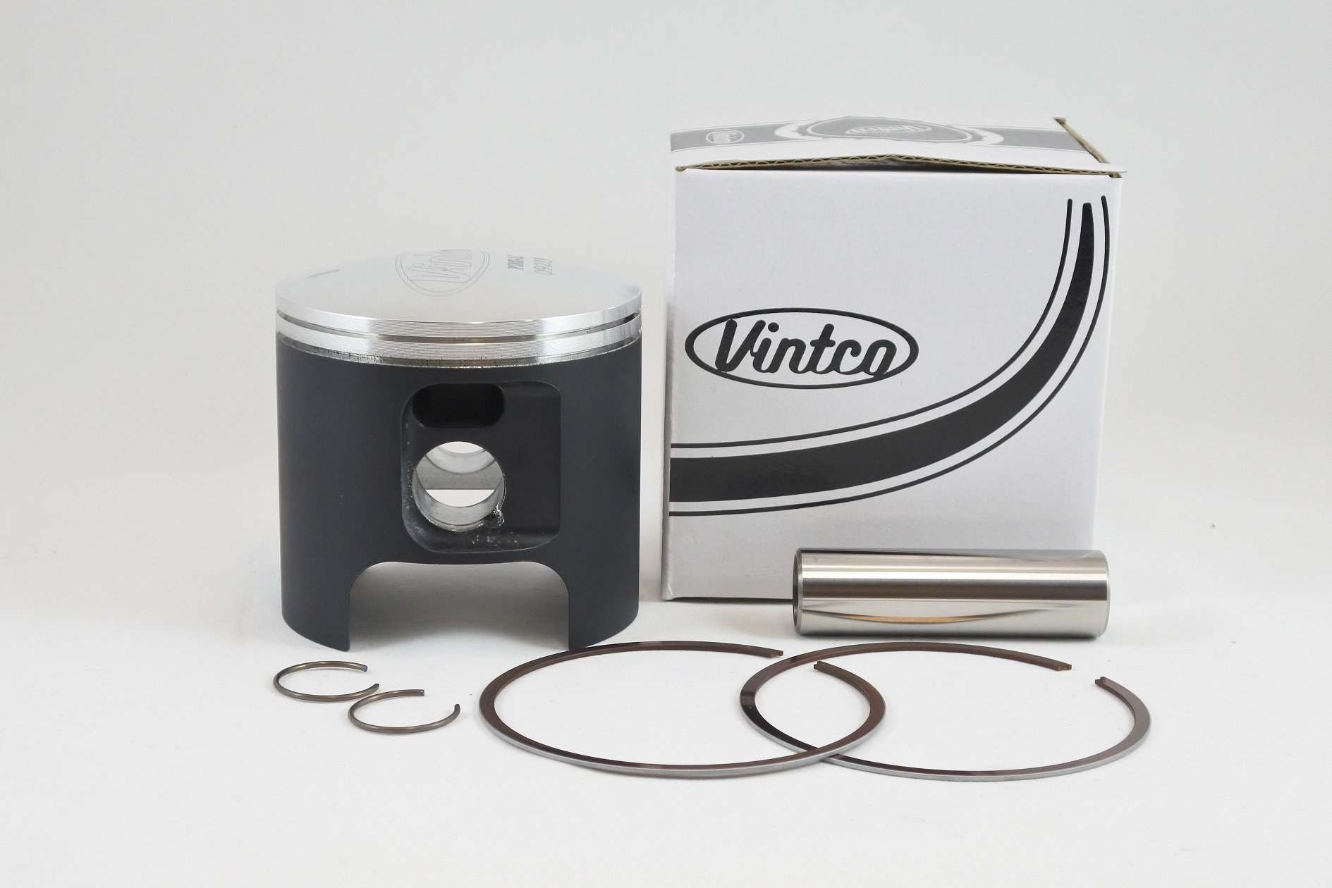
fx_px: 1739
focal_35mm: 47
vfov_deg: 28.7
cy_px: 444
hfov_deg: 41.9
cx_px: 666
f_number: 4.5
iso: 450
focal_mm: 17.6
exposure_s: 1/125
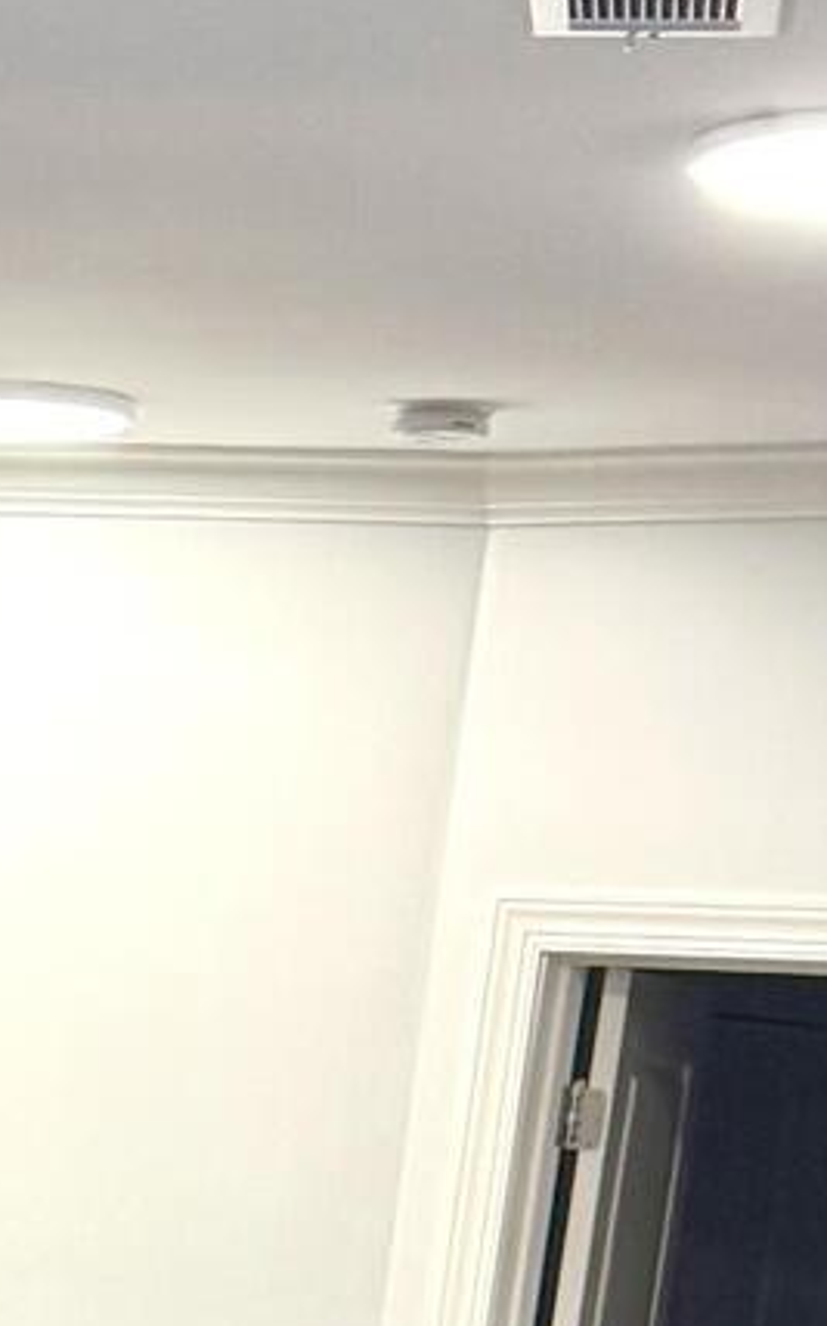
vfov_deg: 14.4
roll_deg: -5.1
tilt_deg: -8.5
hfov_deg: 8.3
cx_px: -1487
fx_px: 4947
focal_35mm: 137
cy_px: 1865
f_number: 1.78
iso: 250
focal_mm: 6.76
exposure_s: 1/120
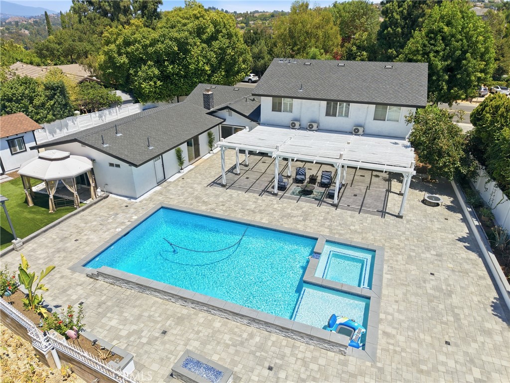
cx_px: 255
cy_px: 192
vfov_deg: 56.8
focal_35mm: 24
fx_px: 354
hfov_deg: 71.6
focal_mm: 8.7
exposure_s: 1/6400
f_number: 1.8
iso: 260
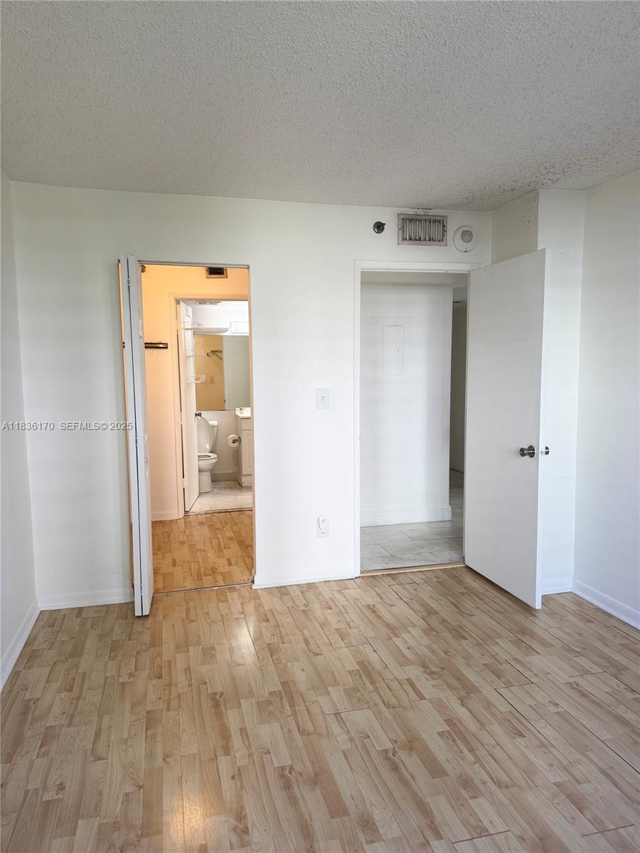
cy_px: 426
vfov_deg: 71.6
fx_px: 592
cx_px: 320
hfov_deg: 56.8
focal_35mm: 24
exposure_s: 1/120
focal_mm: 6.76
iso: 80
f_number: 1.78
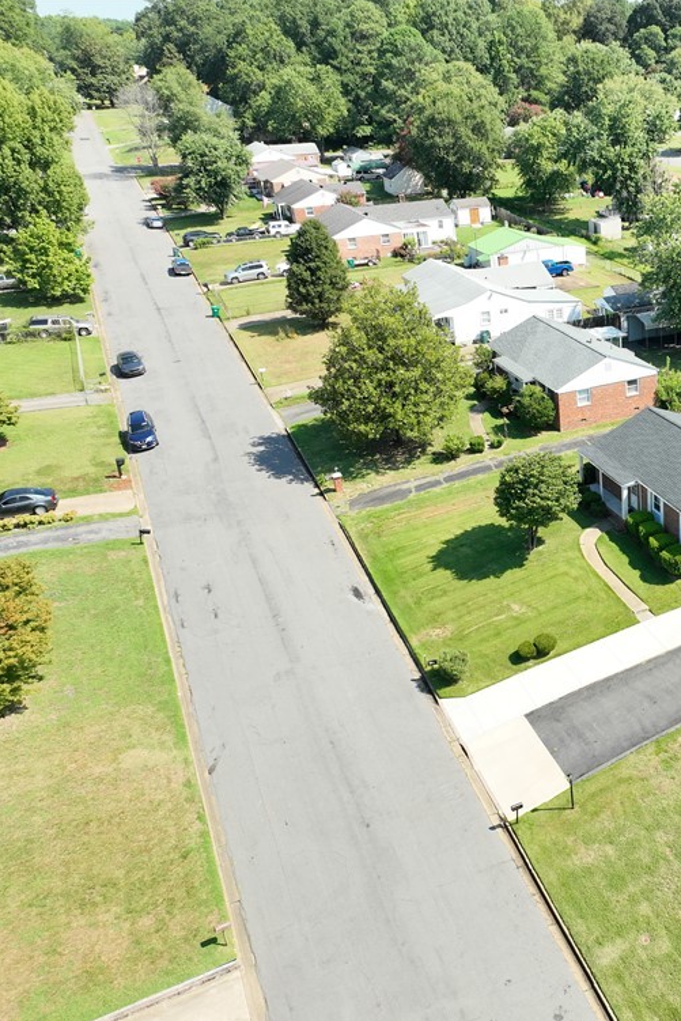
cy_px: 517
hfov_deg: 36.2
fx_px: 964
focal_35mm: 34
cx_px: 628
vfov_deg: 55.8
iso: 290
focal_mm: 12.29
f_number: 2.8
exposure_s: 1/1250
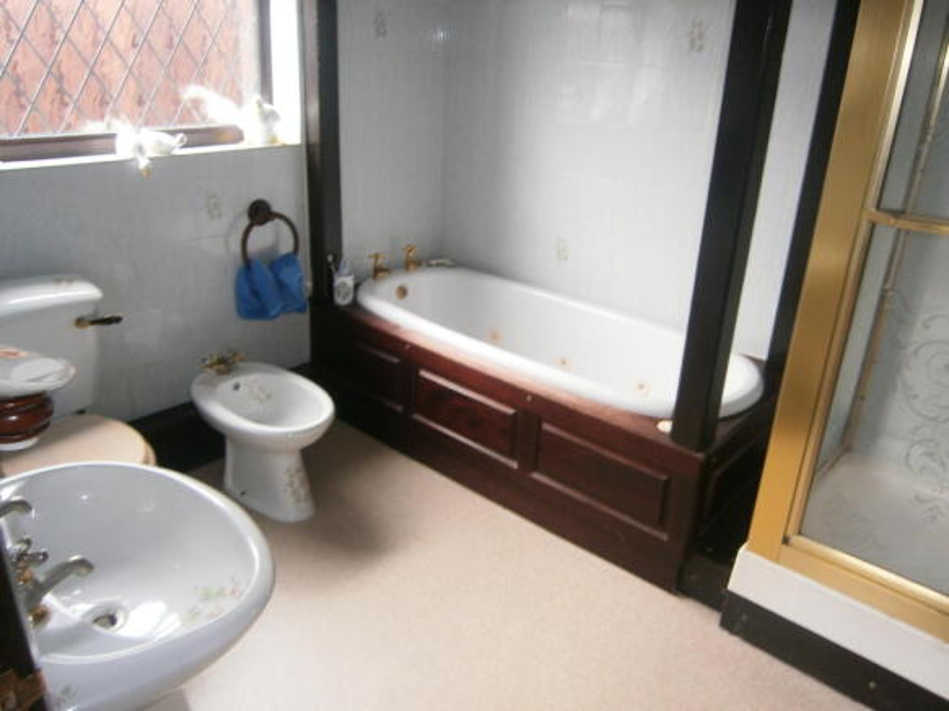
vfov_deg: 53.0
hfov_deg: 67.3
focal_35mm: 26
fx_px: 713
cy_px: 356
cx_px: 474
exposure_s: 1/30
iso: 125
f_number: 2.8
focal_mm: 4.7
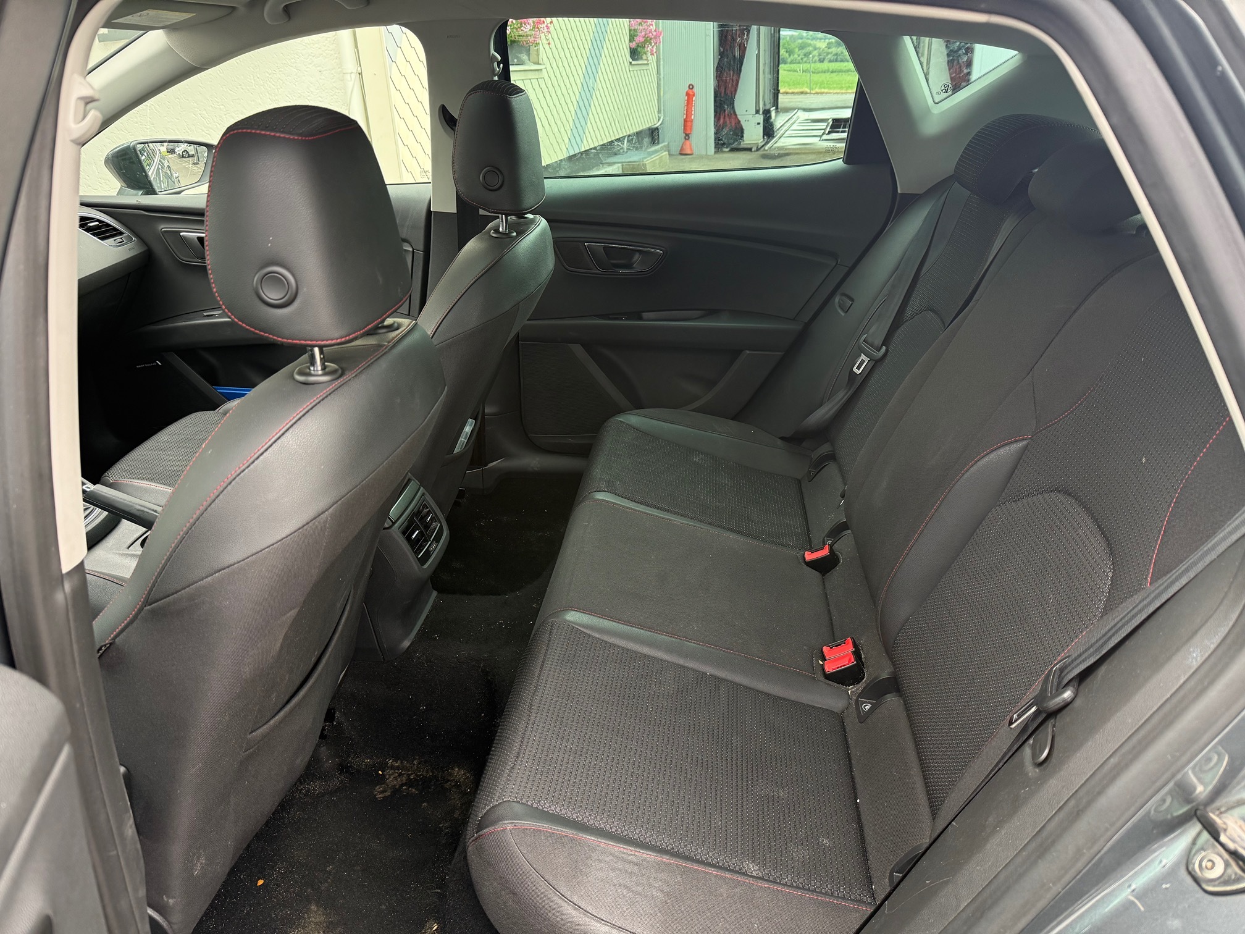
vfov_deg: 56.8
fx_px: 863
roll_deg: +3.0
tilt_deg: -23.2
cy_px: 467
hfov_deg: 71.6
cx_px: 622
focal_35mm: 24
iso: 200
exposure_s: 1/243
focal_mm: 6.76
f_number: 1.78
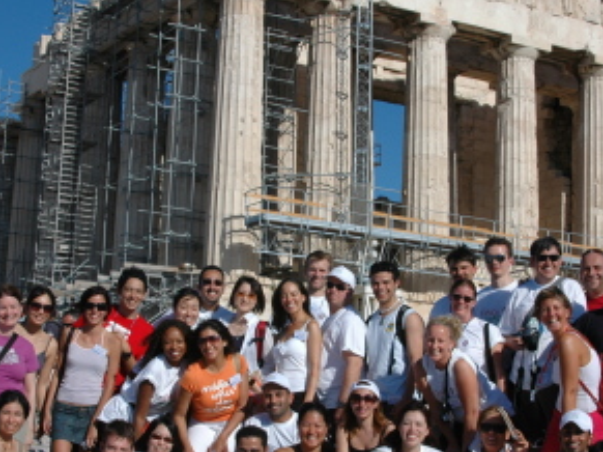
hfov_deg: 24.7
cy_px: 292
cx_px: 297
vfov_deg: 18.6
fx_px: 1376
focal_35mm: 79
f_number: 10
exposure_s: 1/400
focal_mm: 32
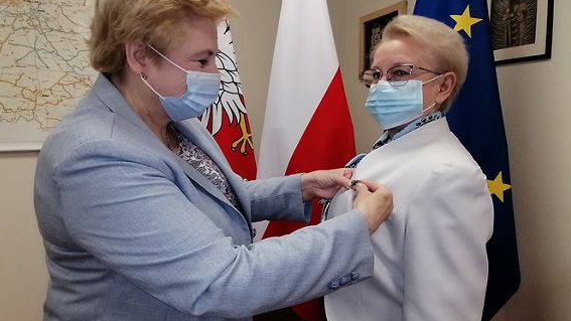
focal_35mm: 23
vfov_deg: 49.5
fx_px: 348
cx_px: 285
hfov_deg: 78.7
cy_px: 152
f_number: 2.4
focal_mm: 1.78
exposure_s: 1/50
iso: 80
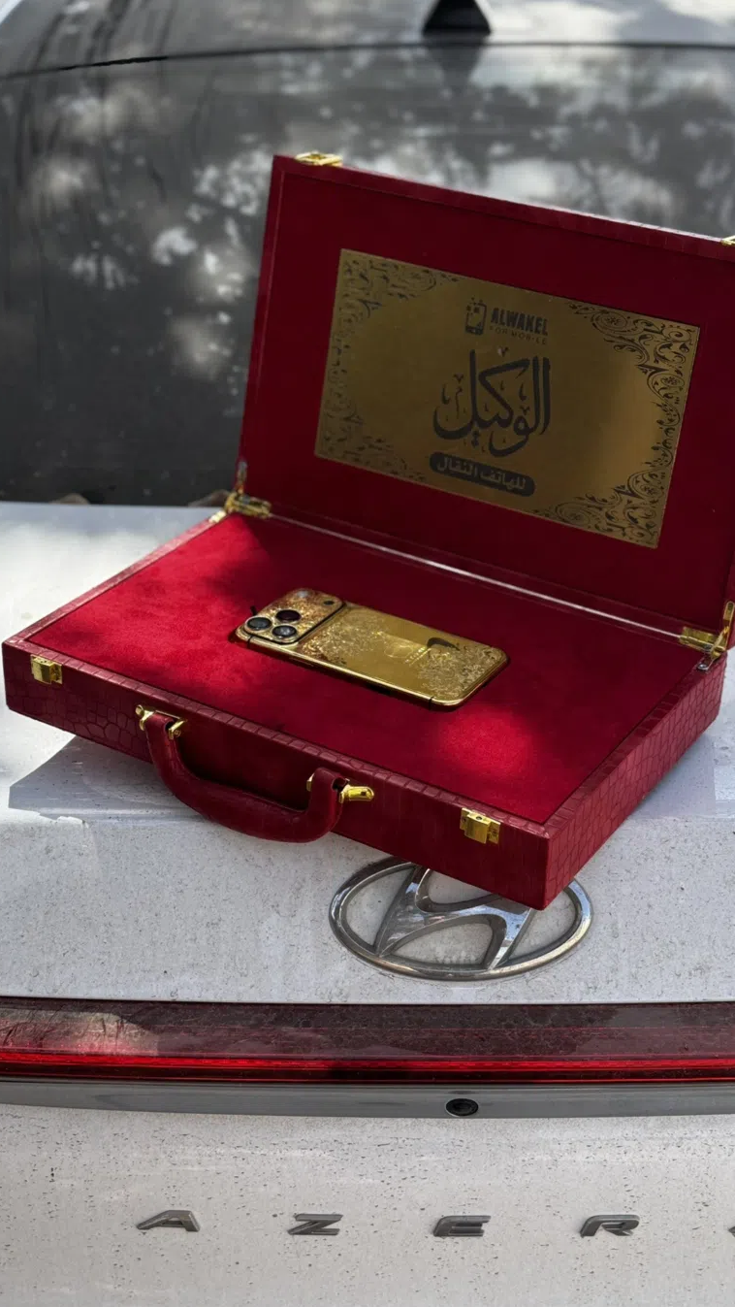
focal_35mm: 53
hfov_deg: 22.6
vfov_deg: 39.2
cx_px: 421
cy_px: 647
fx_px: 1836
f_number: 1.78
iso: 64
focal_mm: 6.76
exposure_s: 1/1427
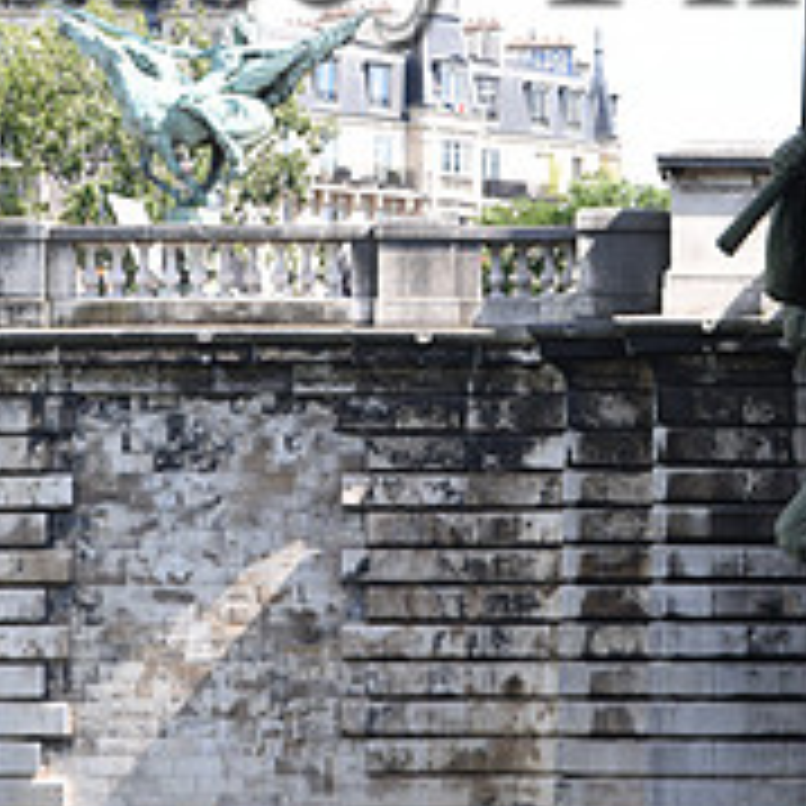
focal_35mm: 207
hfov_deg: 8.4
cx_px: 545
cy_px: -56
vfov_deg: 8.4
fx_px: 5453
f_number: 9
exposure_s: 1/200
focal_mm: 75
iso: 220
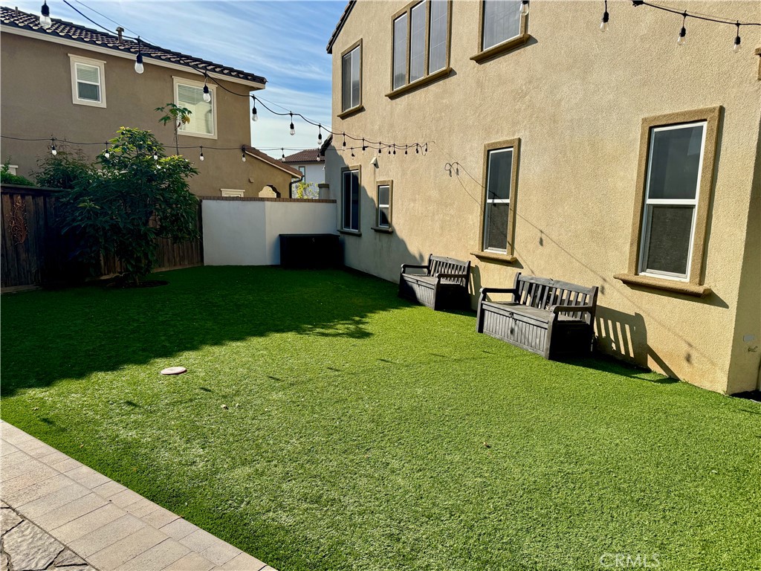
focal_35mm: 24
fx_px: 528
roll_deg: -1.5
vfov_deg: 56.8
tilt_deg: -9.1
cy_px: 286
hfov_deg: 71.6
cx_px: 380
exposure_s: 1/4950
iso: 80
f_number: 1.78
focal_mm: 6.86
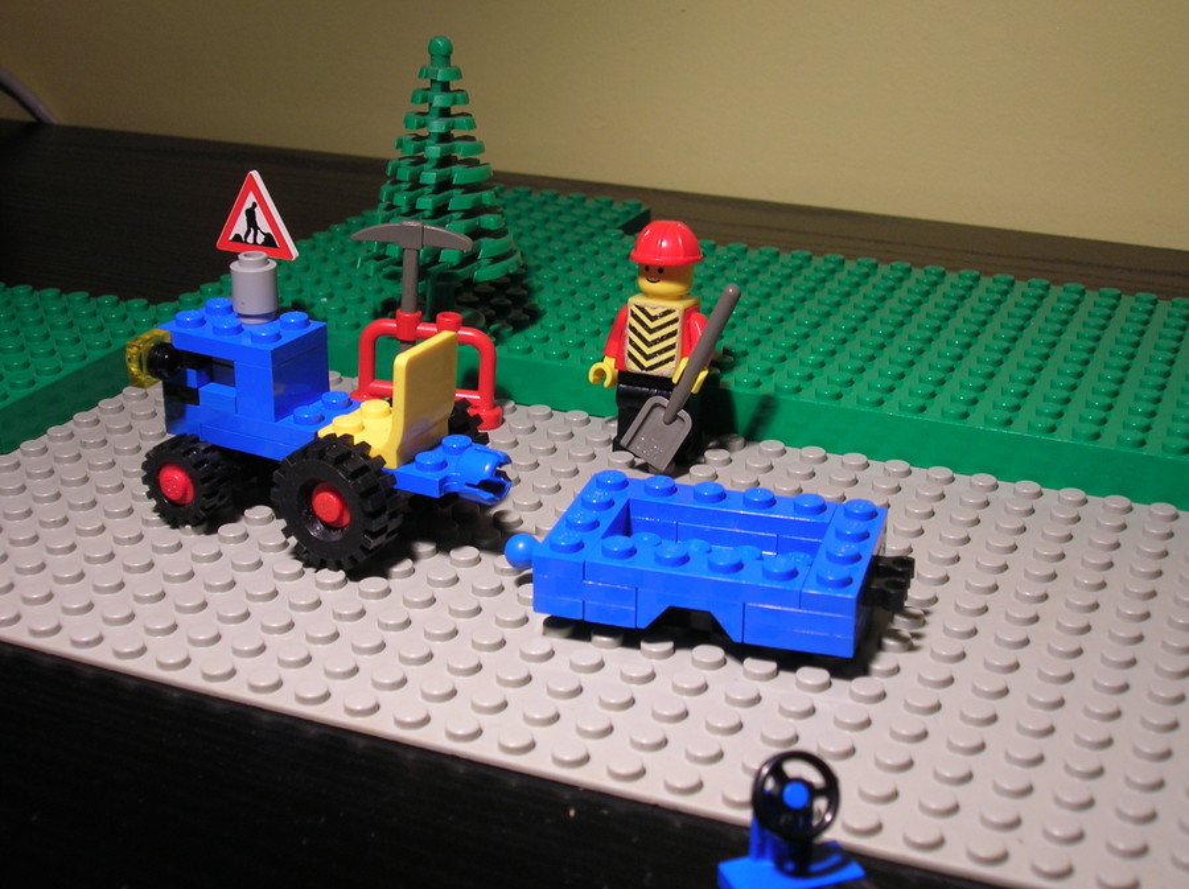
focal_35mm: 50
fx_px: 1716
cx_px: 594
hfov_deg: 38.2
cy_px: 444
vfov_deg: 29.1
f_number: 3.3
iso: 50
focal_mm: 8.4
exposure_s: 1/12.4
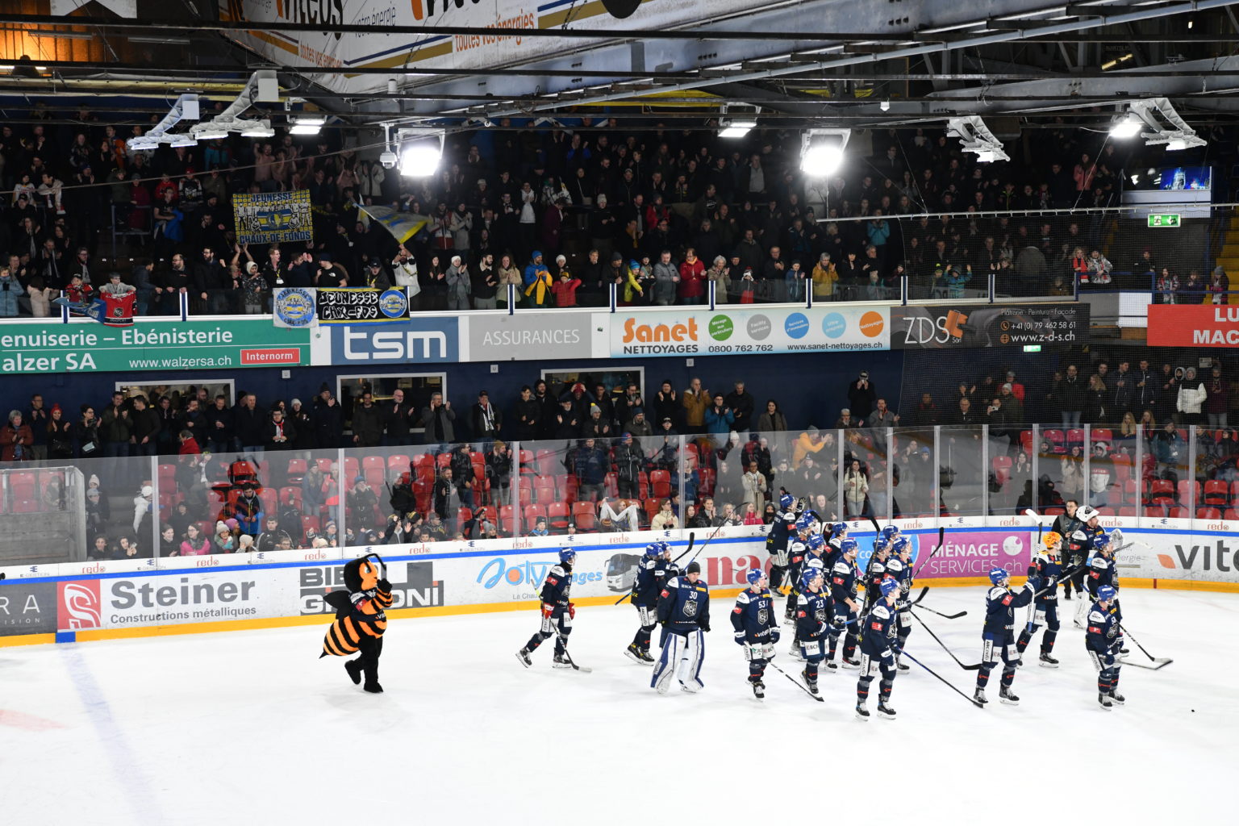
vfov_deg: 19.5
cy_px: 413
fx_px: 2409
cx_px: 620
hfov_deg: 28.8
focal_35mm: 70
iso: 2500
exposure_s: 1/200
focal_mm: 70
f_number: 7.1
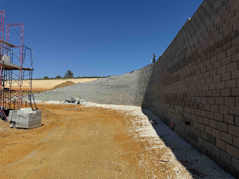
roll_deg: -1.8
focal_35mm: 24
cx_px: 120
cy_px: 90
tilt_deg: +3.3
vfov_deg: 56.8
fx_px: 166
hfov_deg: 71.6
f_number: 1.78
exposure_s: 1/9091
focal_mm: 6.76
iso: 80
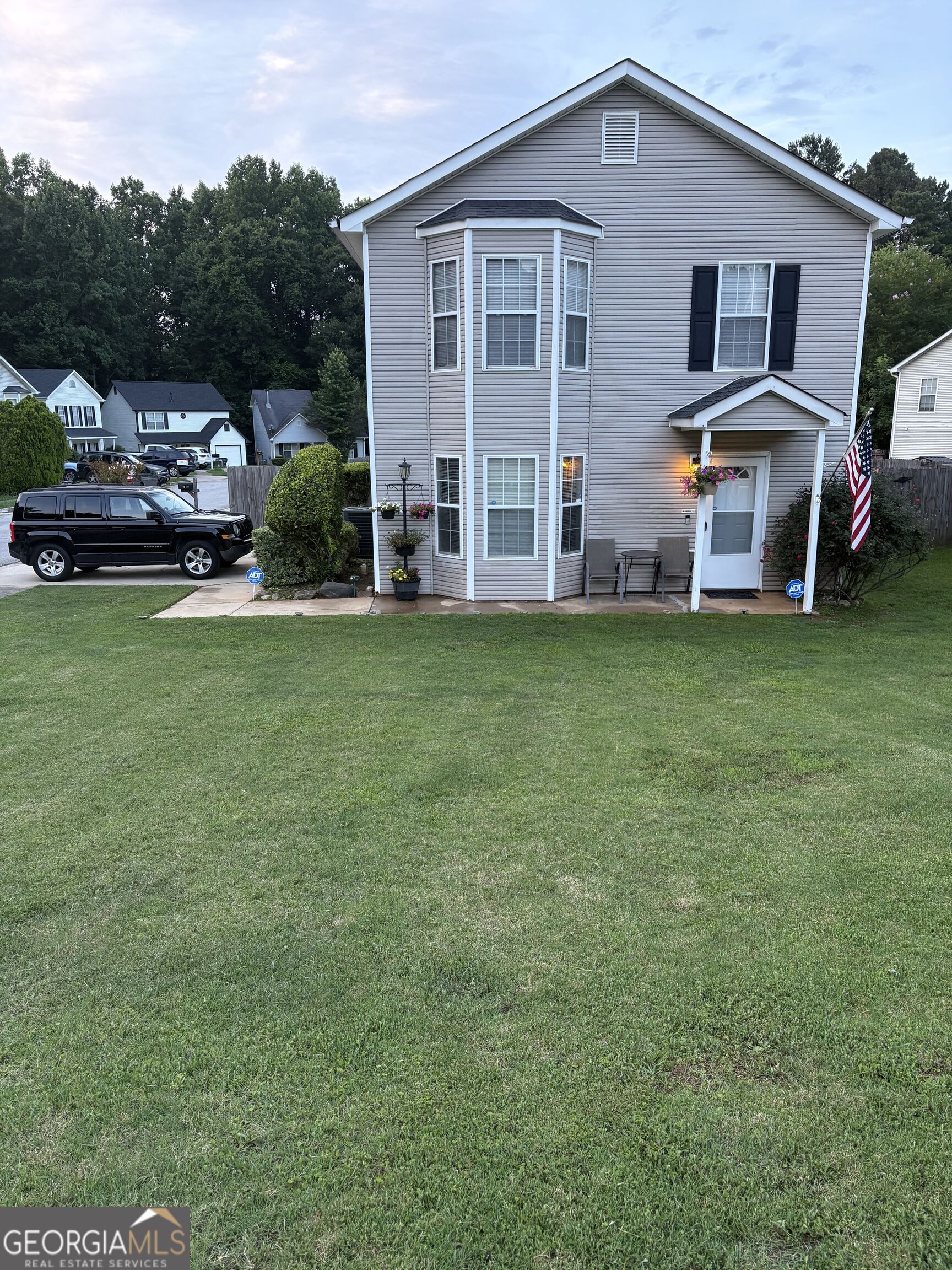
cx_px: 476
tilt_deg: -12.8
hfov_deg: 53.1
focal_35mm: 26
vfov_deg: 67.3
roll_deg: +0.2
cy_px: 635
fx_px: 953
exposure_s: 1/60
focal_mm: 5.96
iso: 160
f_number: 1.6
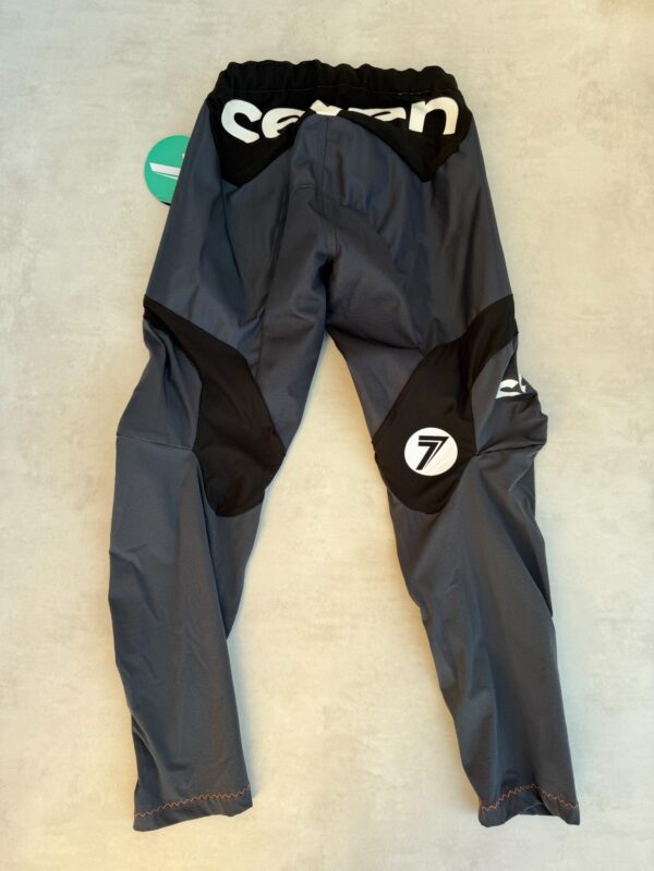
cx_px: 327
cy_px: 436
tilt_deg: -84.2
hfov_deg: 56.8
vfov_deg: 71.6
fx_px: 605
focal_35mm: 24
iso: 80
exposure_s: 1/367
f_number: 1.78
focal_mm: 6.76
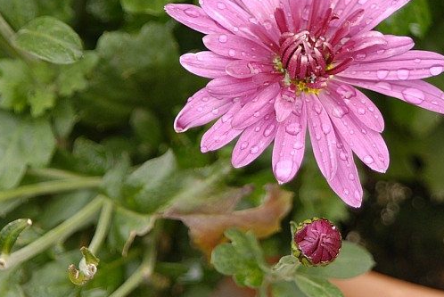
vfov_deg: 6.4
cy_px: 60
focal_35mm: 216
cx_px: 308
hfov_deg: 9.5
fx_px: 2666
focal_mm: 70
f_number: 2.8
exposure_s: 1/160
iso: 200
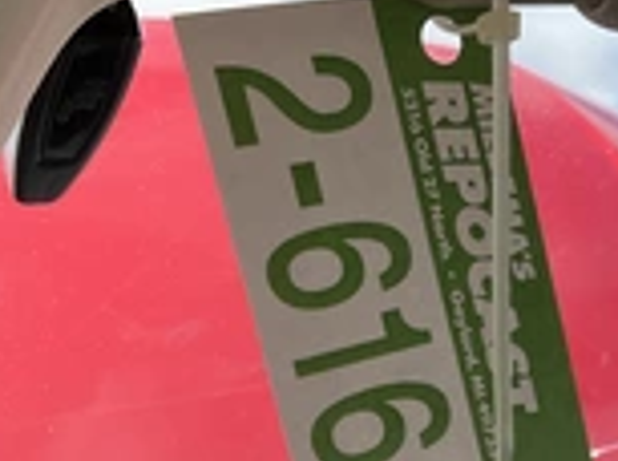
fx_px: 1354
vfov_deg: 18.5
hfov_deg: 25.7
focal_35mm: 76
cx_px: 327
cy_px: 522
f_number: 1.8
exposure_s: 1/514
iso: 25
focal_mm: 3
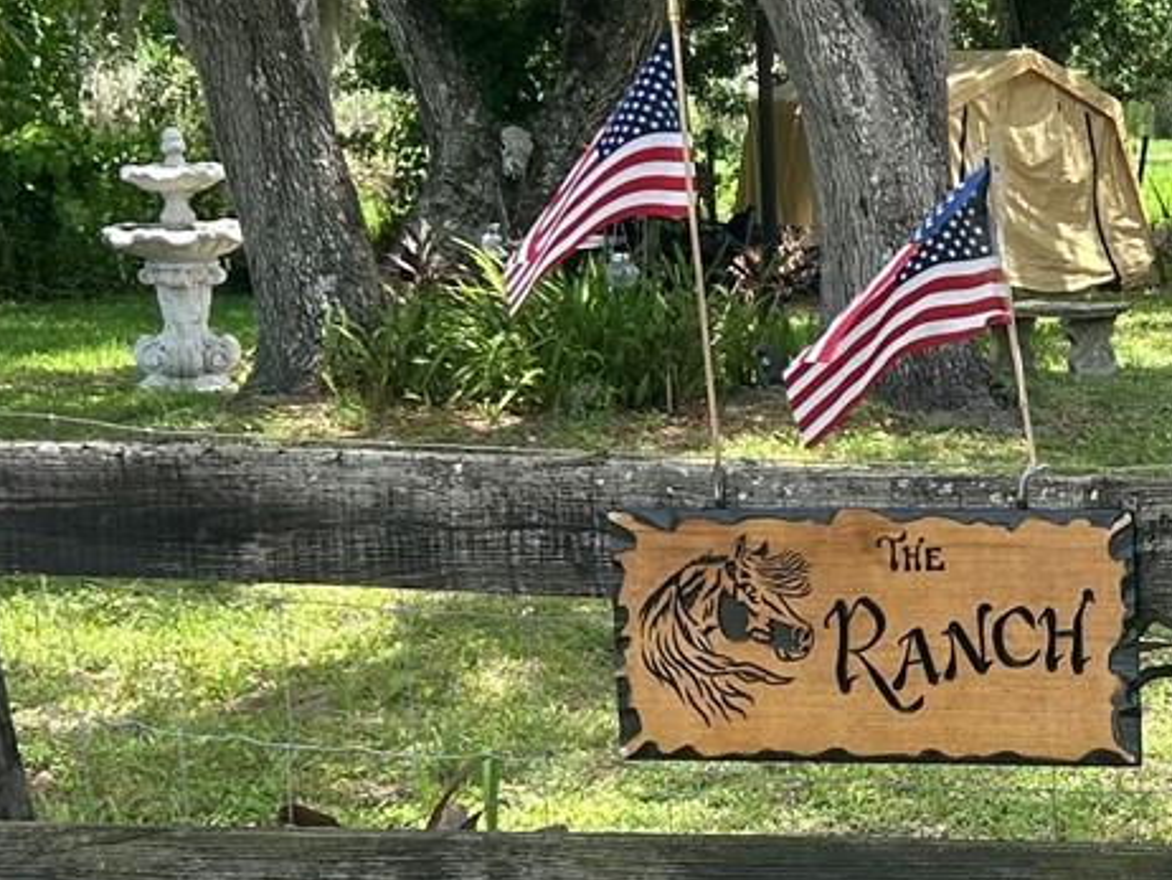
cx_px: 1355
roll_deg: +1.6
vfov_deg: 16.4
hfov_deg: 20.5
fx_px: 3049
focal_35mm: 90
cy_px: 527
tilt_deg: -8.1
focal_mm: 5.7
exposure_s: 1/1058
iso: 50
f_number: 1.5
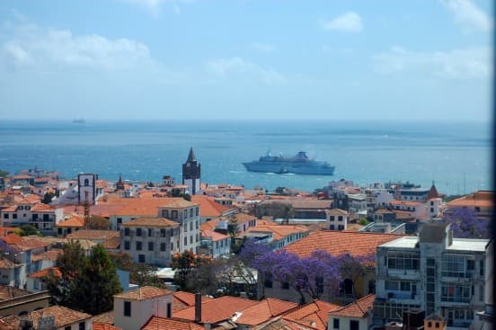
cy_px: 165
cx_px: 248
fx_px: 1032
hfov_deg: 27.0
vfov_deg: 18.1
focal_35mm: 75
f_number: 8
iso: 200
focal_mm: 50
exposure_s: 1/250
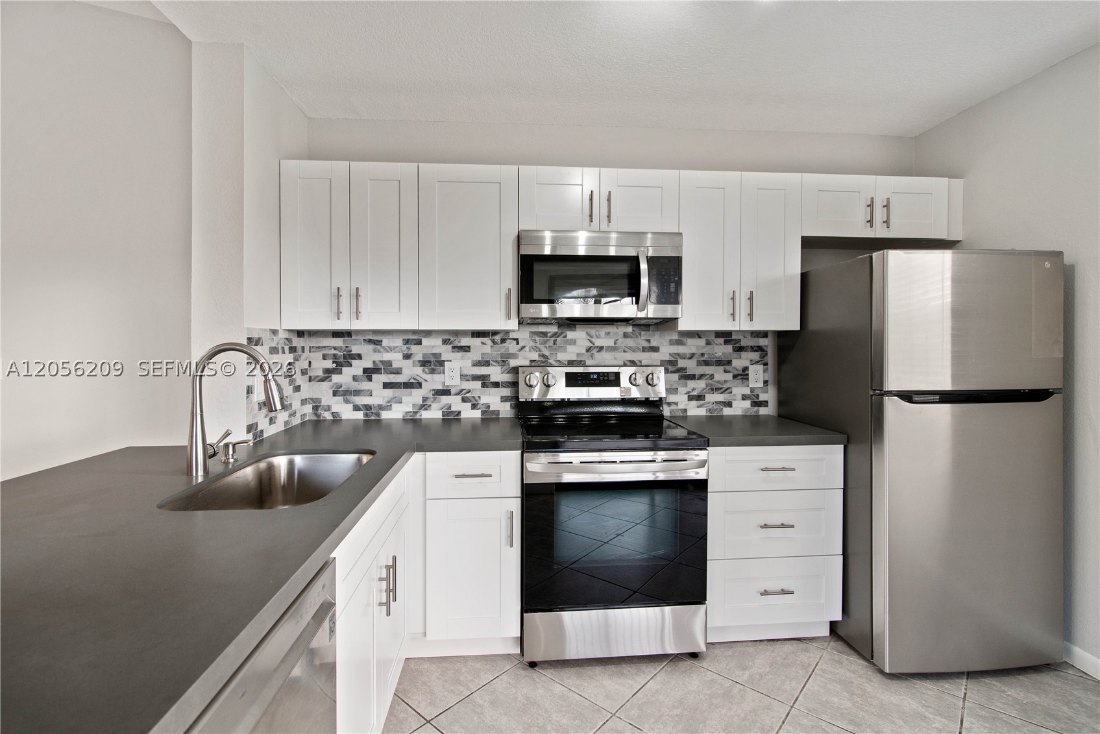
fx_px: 489
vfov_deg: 73.8
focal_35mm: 16
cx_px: 550
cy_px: 367
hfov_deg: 96.7
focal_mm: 16
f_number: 6.3
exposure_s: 1/40
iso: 640
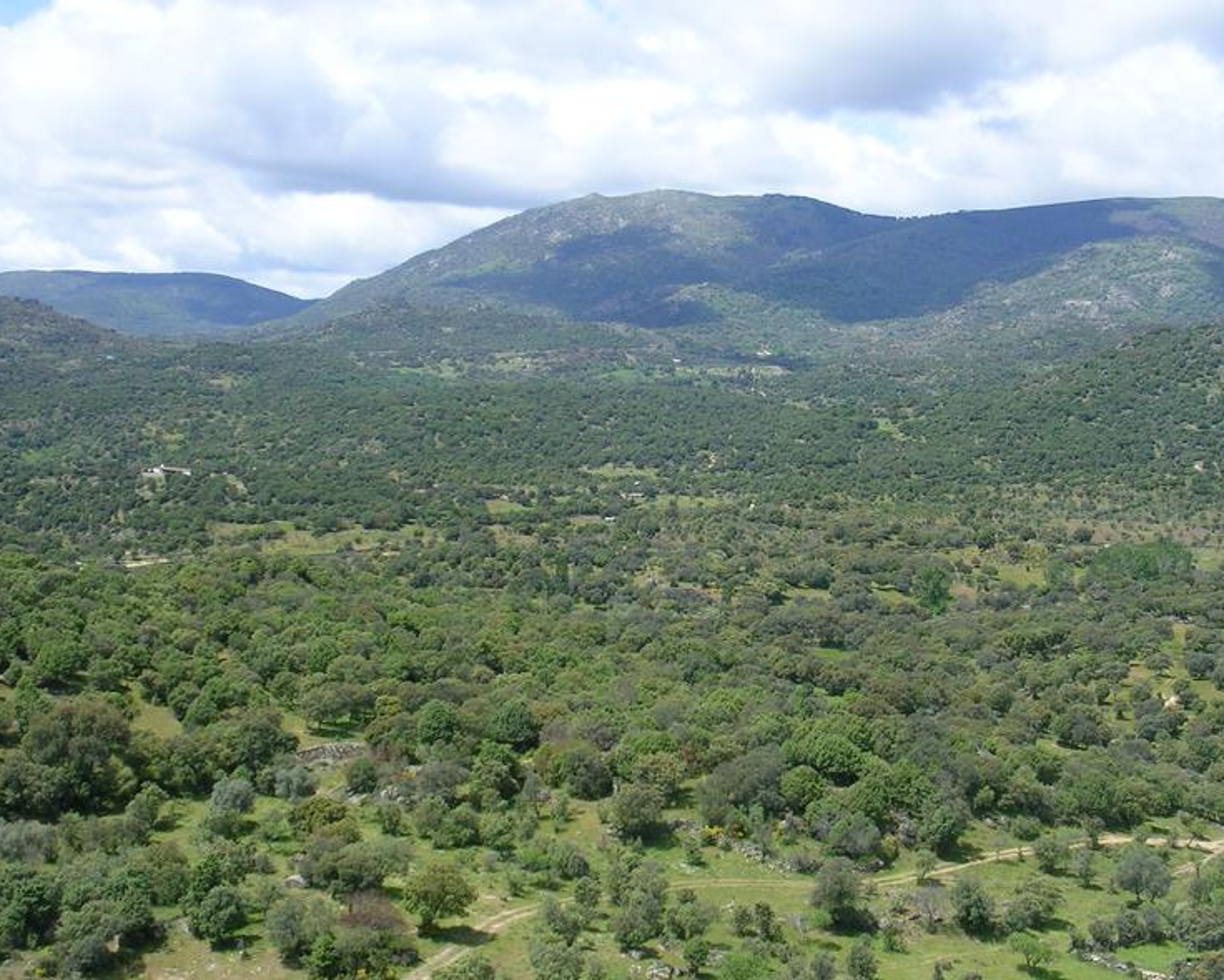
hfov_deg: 36.0
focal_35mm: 52
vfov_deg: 29.1
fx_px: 1884
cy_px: 494
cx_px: 629
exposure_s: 1/185
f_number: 6.2
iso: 50
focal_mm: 7.5
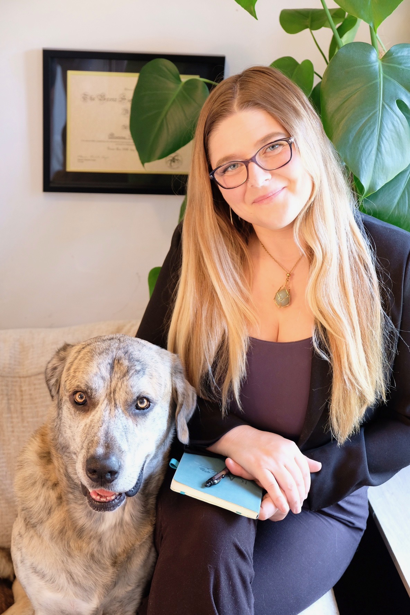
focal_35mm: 56
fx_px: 957
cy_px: 308
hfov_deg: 24.2
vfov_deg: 35.6
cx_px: 205
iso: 800
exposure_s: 1/45
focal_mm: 37.4
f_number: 3.6
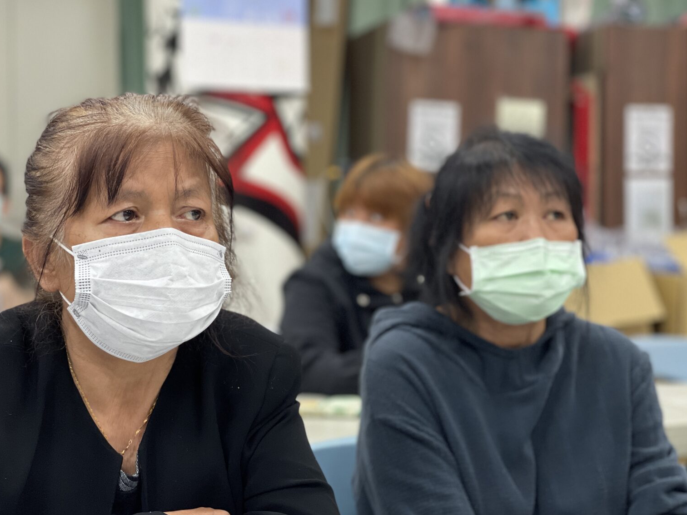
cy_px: 260
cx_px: 344
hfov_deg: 29.8
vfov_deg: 22.6
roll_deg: +0.3
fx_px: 1290
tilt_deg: -1.4
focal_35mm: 65
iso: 200
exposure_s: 1/120
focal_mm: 7.5
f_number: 2.2
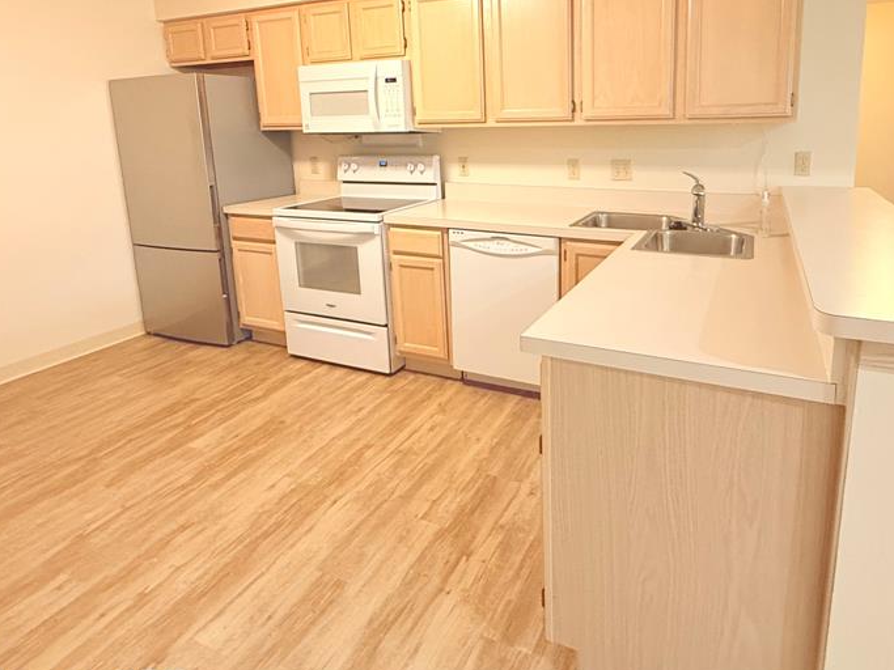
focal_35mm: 21
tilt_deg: -7.5
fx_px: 542
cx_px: 531
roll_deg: +1.5
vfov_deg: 61.4
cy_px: 207
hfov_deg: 78.2
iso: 400
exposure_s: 1/60
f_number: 2.2
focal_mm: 2.22
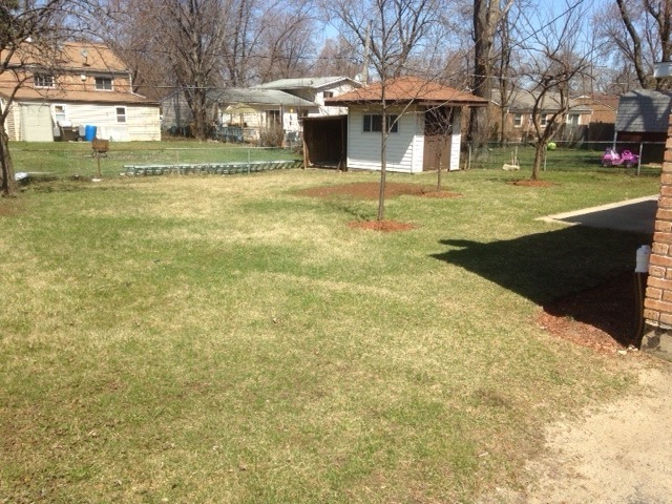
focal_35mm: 33
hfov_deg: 55.4
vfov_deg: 42.9
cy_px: 252
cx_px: 336
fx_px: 641
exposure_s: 1/1205
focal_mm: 4.12
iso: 50
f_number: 2.4
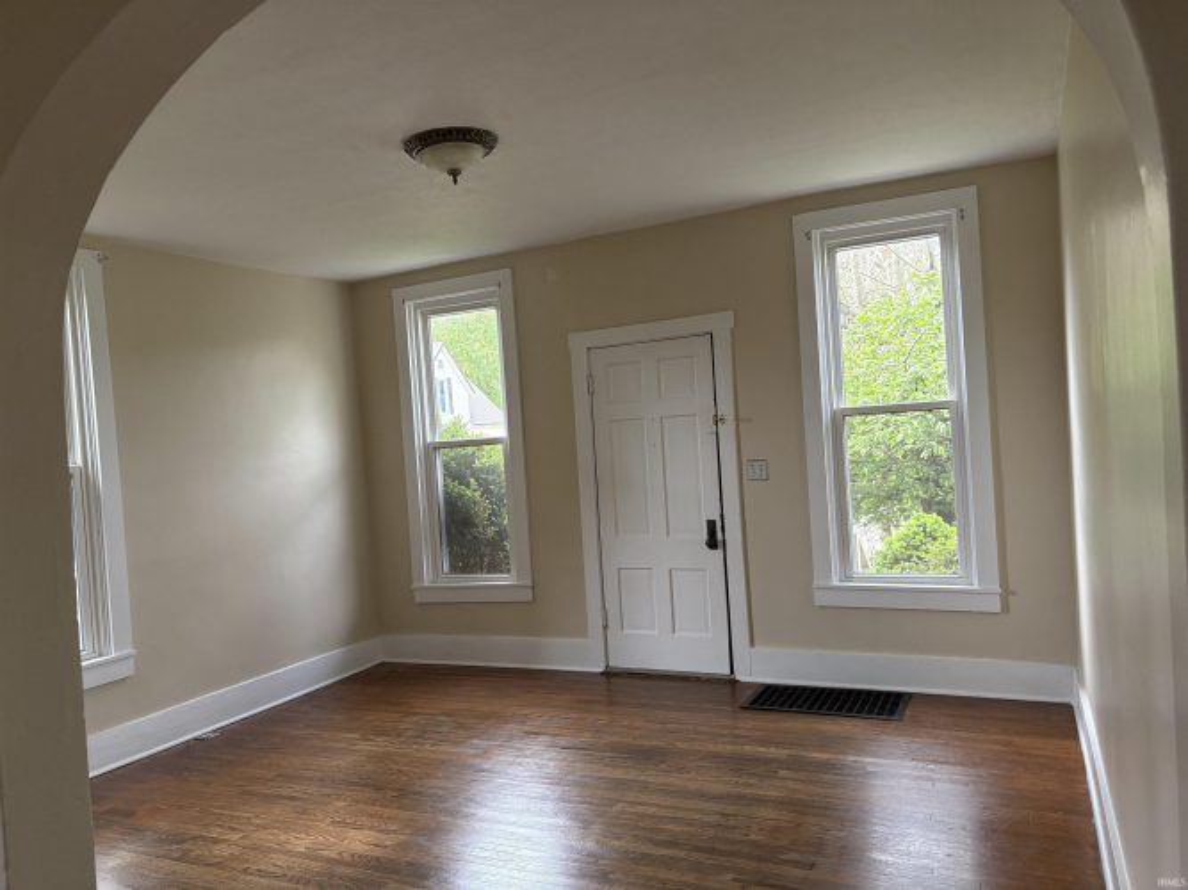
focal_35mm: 26
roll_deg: +4.0
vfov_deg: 53.0
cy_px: 445
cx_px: 594
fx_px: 892
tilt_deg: -1.5
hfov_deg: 67.3
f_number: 1.6
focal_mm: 5.96
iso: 125
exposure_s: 1/215
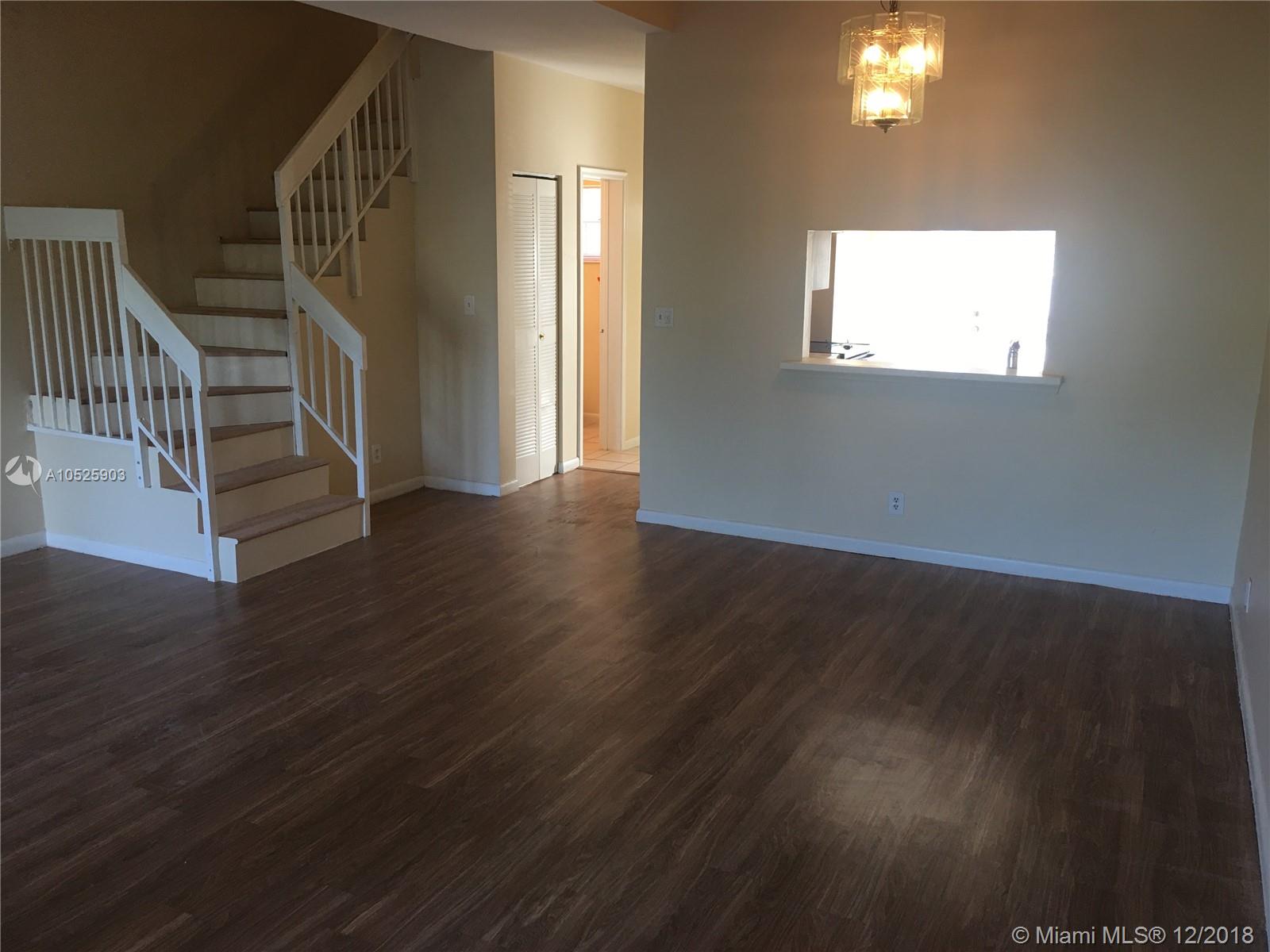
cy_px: 476
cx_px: 635
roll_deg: -1.1
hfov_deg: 61.7
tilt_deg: -11.0
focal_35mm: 29
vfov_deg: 48.2
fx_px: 1064
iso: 25
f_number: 2.2
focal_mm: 4.15
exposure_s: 1/15
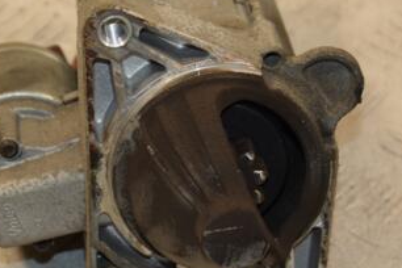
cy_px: 142
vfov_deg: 5.8
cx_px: 143
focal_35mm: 235
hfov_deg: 8.8
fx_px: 2624
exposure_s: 1/160
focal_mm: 80
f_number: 5.3
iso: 800
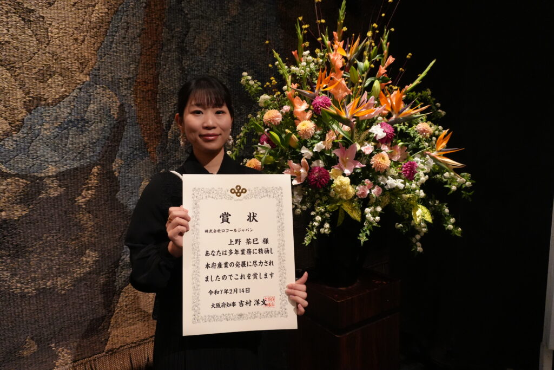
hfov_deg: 73.7
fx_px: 369
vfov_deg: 53.1
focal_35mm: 24
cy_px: 185
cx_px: 277
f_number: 4
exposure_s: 1/160
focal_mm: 16
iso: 4000
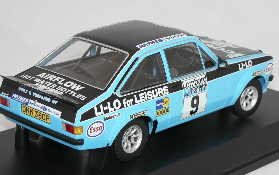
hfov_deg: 17.8
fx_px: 890
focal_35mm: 117
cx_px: 135
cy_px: 86
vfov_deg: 11.2
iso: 80
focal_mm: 16.9
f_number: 3.2
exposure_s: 1/60
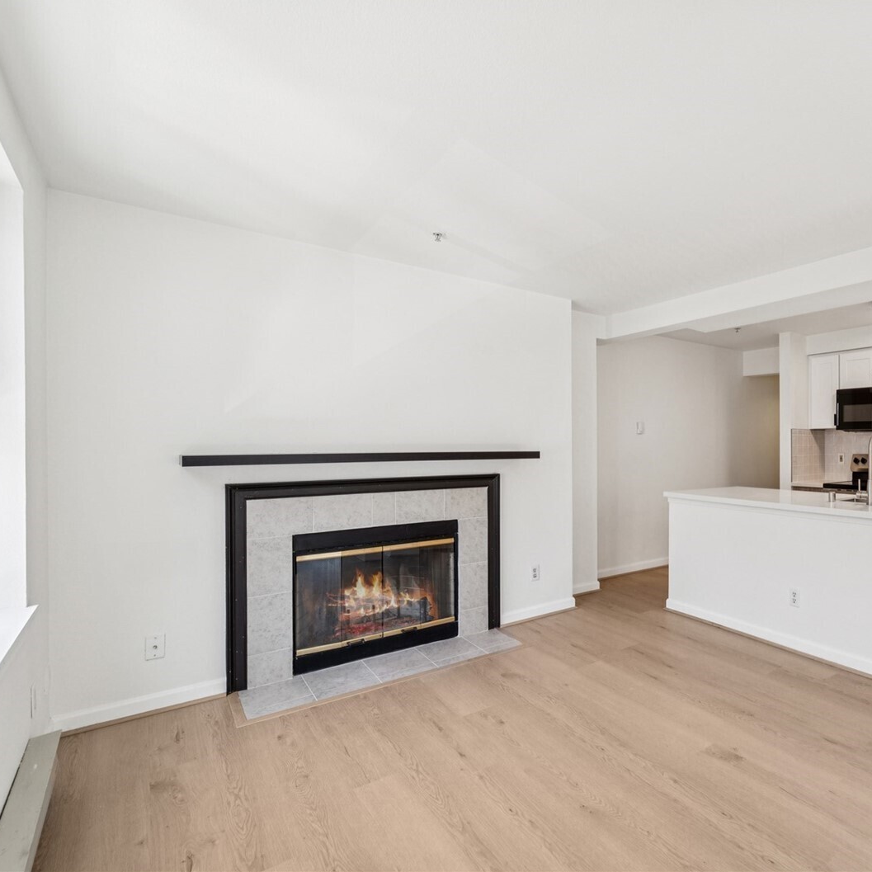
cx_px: 635
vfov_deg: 80.7
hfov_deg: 75.9
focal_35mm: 18
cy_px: 433
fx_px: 513
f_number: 8
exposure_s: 1/20
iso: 200
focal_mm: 14
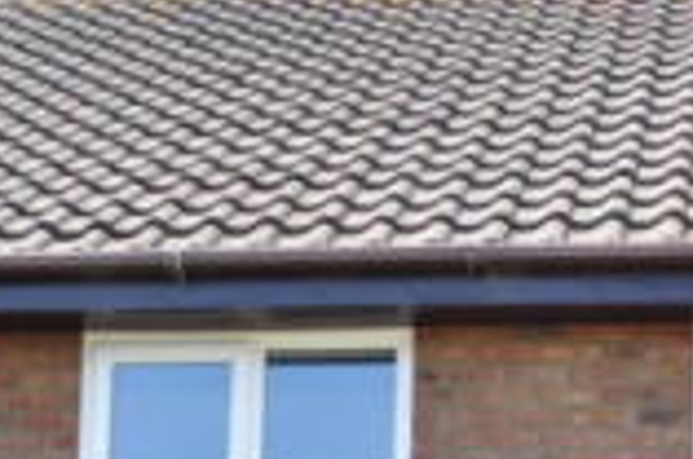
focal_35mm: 138
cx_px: 539
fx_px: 2651
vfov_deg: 9.3
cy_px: 878
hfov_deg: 14.8
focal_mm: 22
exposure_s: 1/200
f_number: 7.1
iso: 200
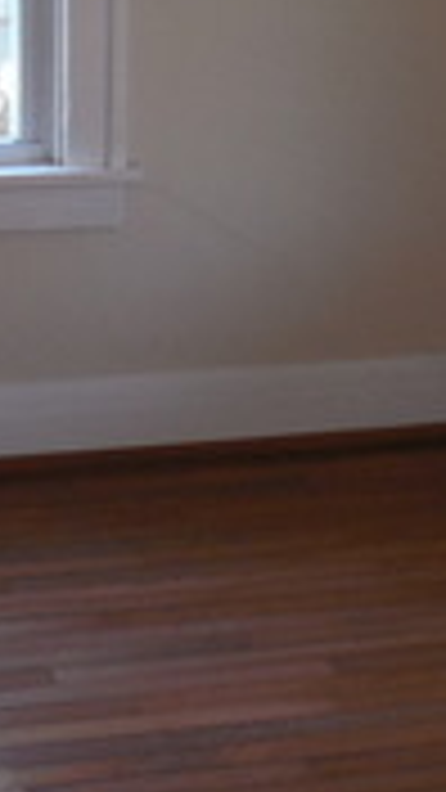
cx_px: 108
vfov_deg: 20.6
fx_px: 2081
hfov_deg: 12.2
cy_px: -72
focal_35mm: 99
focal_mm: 4.5
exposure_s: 1/30
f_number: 3.3
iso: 160
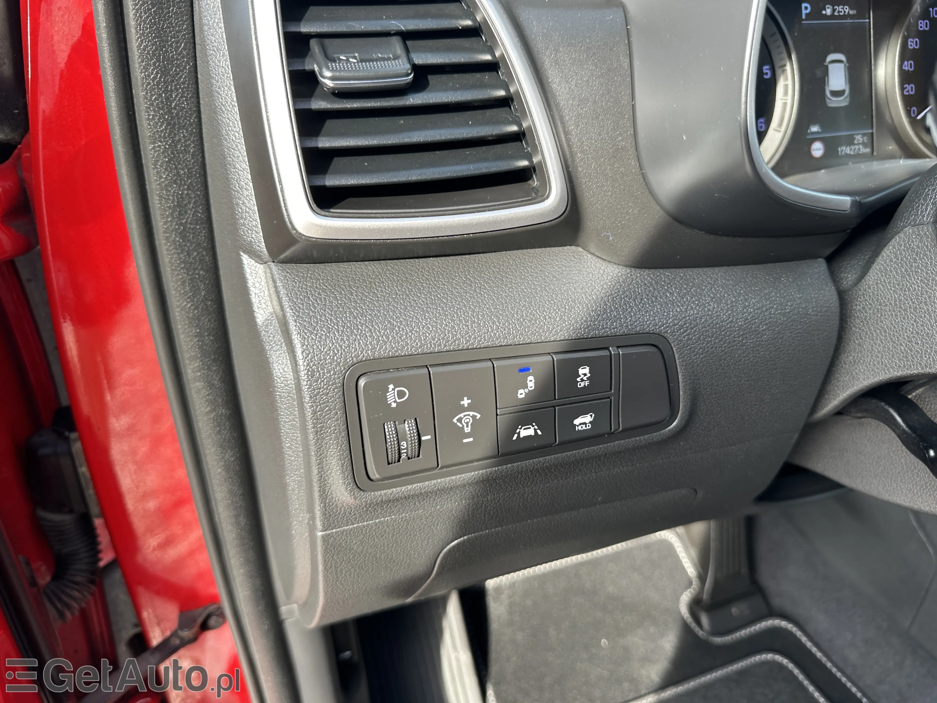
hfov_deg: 71.6
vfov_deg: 56.8
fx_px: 650
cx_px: 468
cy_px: 352
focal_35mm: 24
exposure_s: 1/121
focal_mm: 6.86
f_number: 1.78
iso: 64
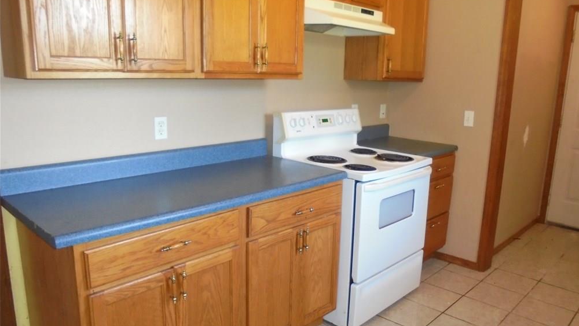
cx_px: 296
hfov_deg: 66.0
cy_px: 168
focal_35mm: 29
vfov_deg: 40.2
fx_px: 445
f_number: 3.5
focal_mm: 4.6
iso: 400
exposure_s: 1/30
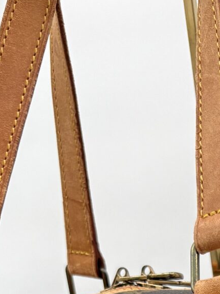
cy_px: 536
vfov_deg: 14.8
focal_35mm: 116
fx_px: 984
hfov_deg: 11.9
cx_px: 376
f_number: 1.6
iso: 80
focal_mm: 5.96
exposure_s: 1/122
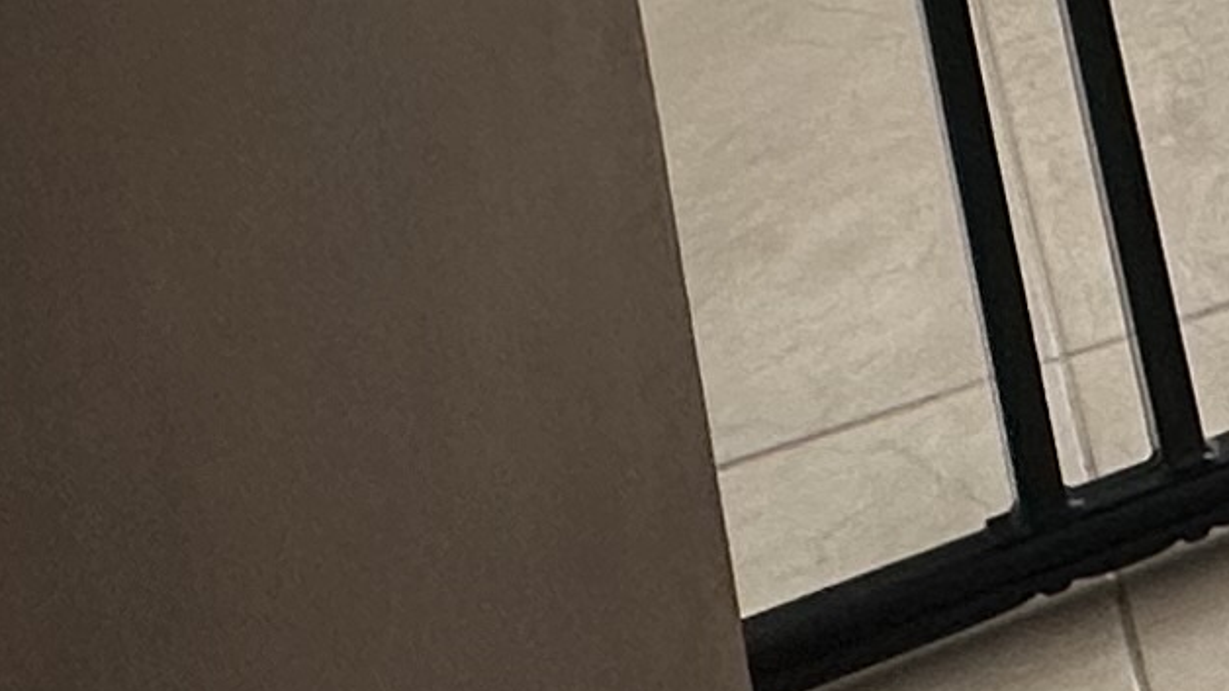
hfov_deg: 18.2
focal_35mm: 98
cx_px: 2061
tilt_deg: -16.0
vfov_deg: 10.1
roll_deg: -0.3
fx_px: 3193
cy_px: -1178
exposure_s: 1/120
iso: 50
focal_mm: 2.22
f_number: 2.2
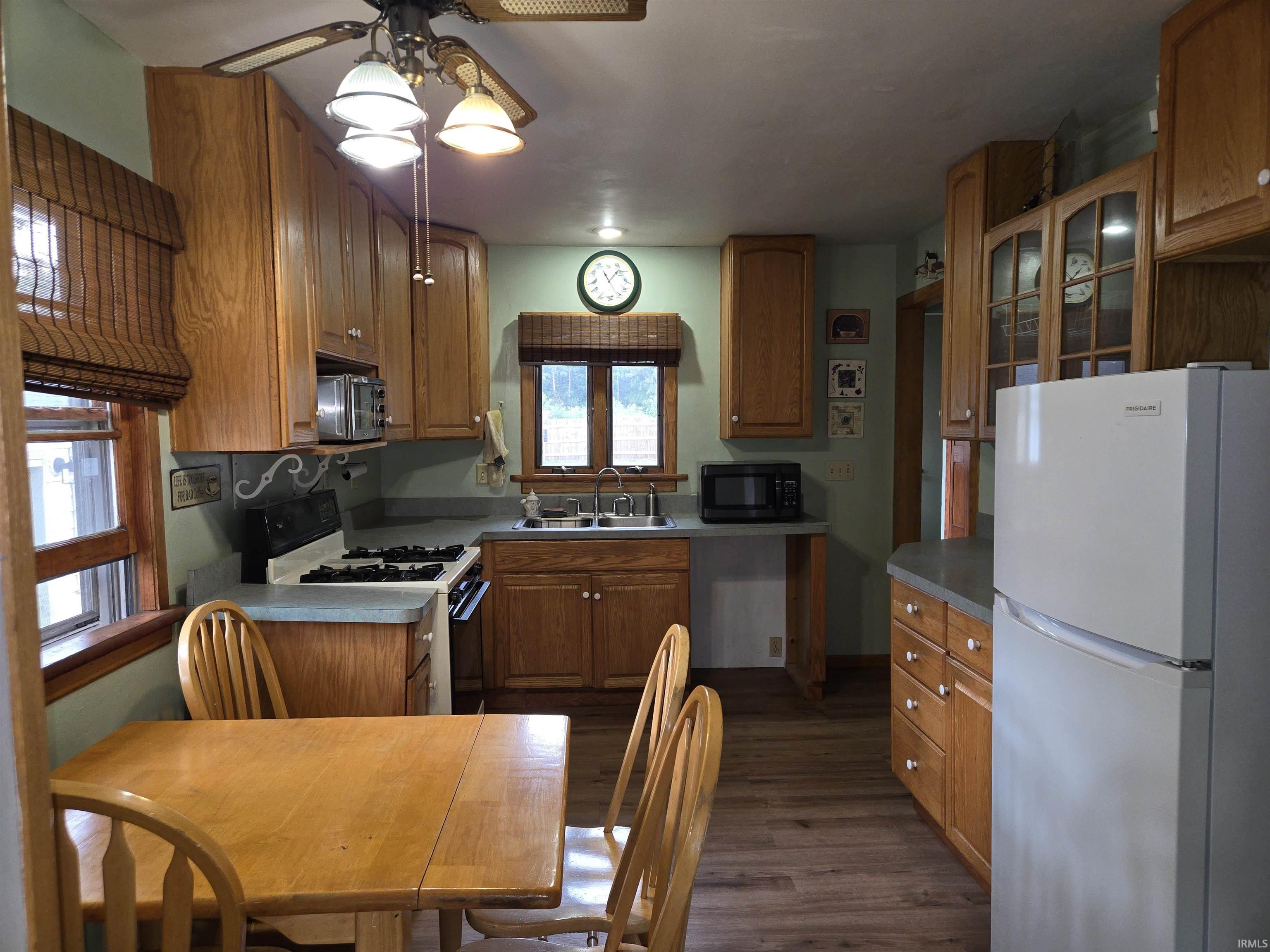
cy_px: 476
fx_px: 844
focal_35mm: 23
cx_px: 635
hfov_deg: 73.9
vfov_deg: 58.9
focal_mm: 5.4
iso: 125
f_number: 1.8
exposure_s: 1/60
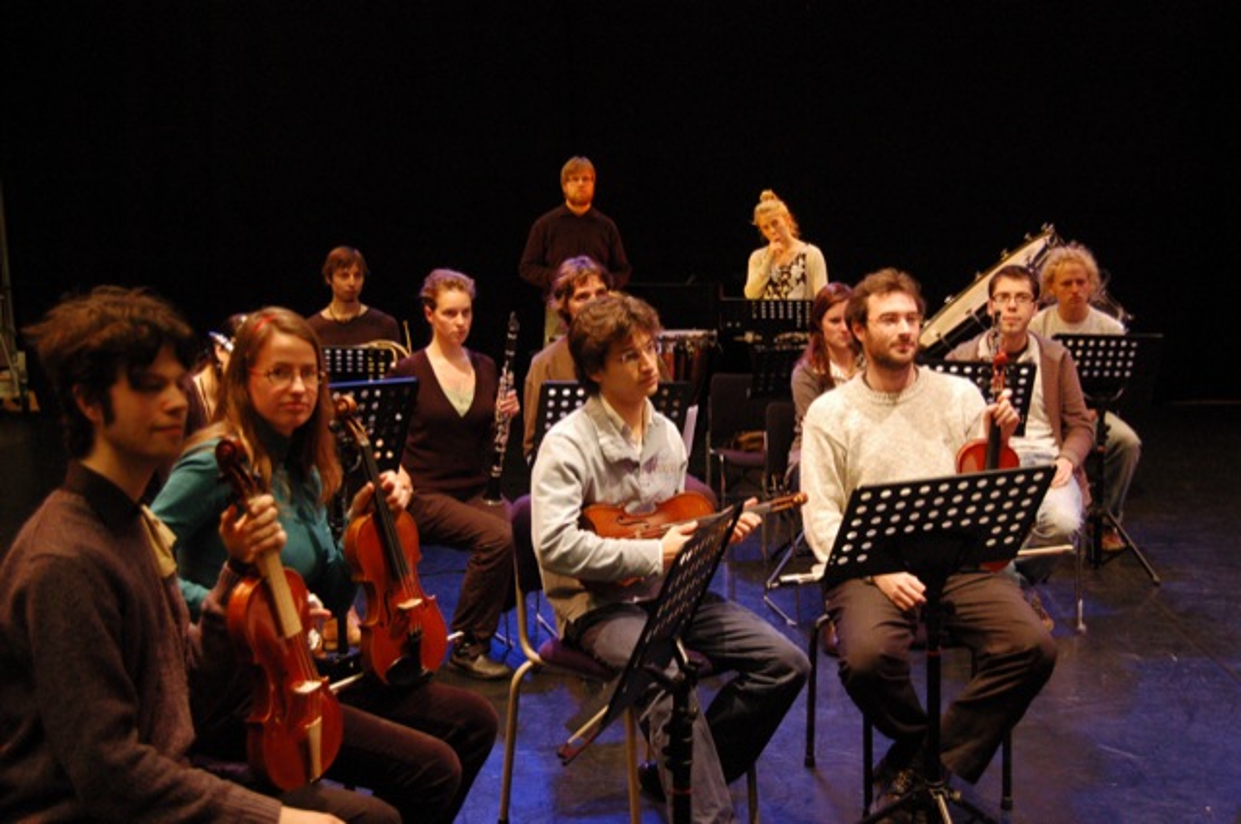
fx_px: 1756
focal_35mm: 51
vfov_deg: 26.4
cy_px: 412
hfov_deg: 38.9
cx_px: 620
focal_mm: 34
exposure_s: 1/50
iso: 1600
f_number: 4.5
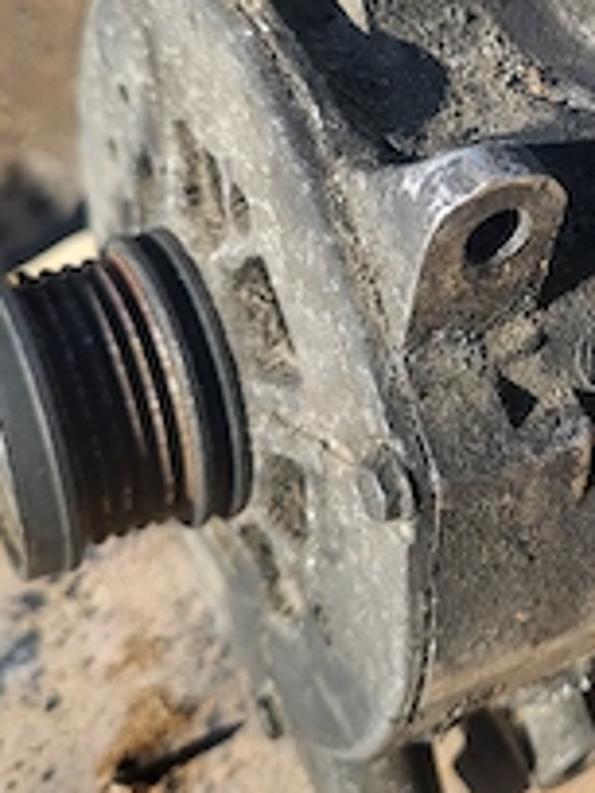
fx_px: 1169
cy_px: 311
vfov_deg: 37.3
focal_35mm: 51
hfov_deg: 27.7
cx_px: 517
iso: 40
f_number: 1.8
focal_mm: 5.4
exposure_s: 1/909
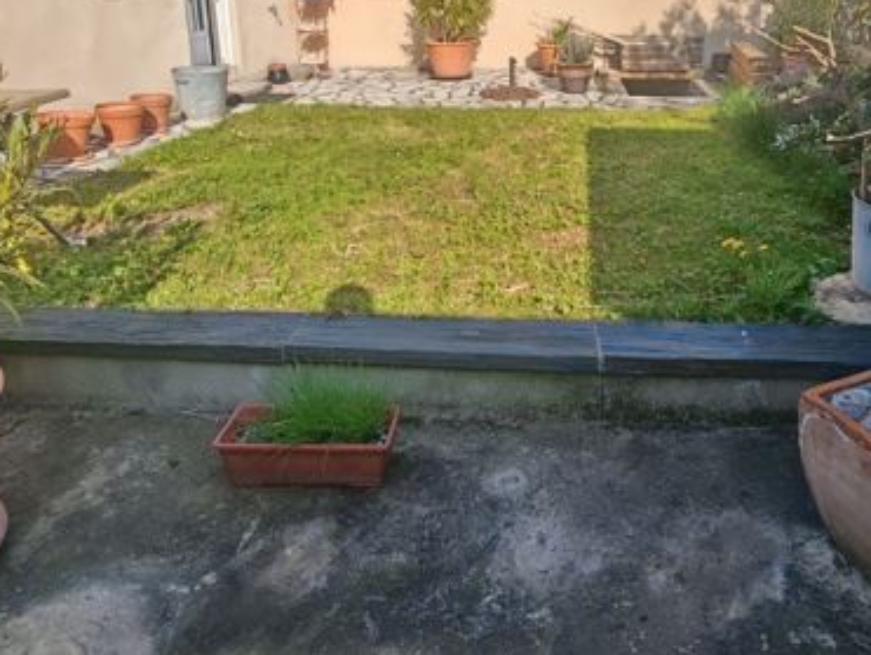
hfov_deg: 62.7
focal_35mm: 28
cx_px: 535
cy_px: 129
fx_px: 705
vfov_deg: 47.1
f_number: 2
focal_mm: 1.82
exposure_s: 1/960
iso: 50
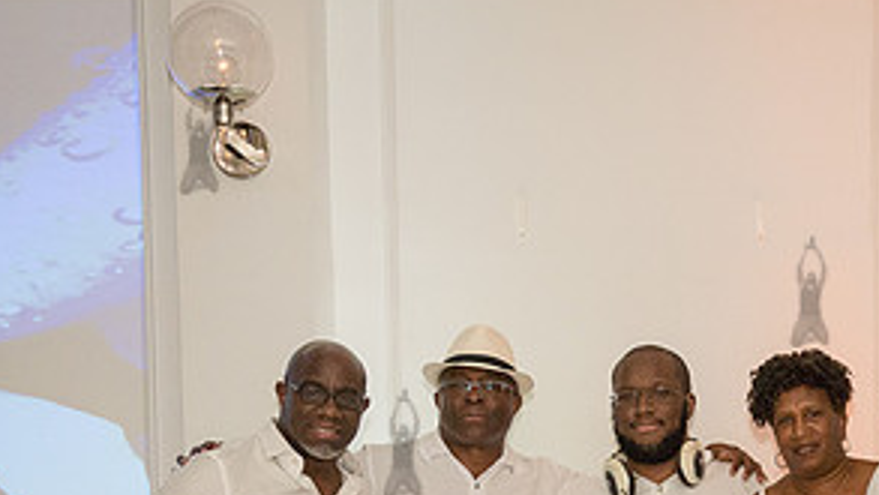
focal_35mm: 84
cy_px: 638
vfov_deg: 13.9
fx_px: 1958
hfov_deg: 24.6
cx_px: 782
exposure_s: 1/640
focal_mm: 32
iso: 2500
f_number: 4
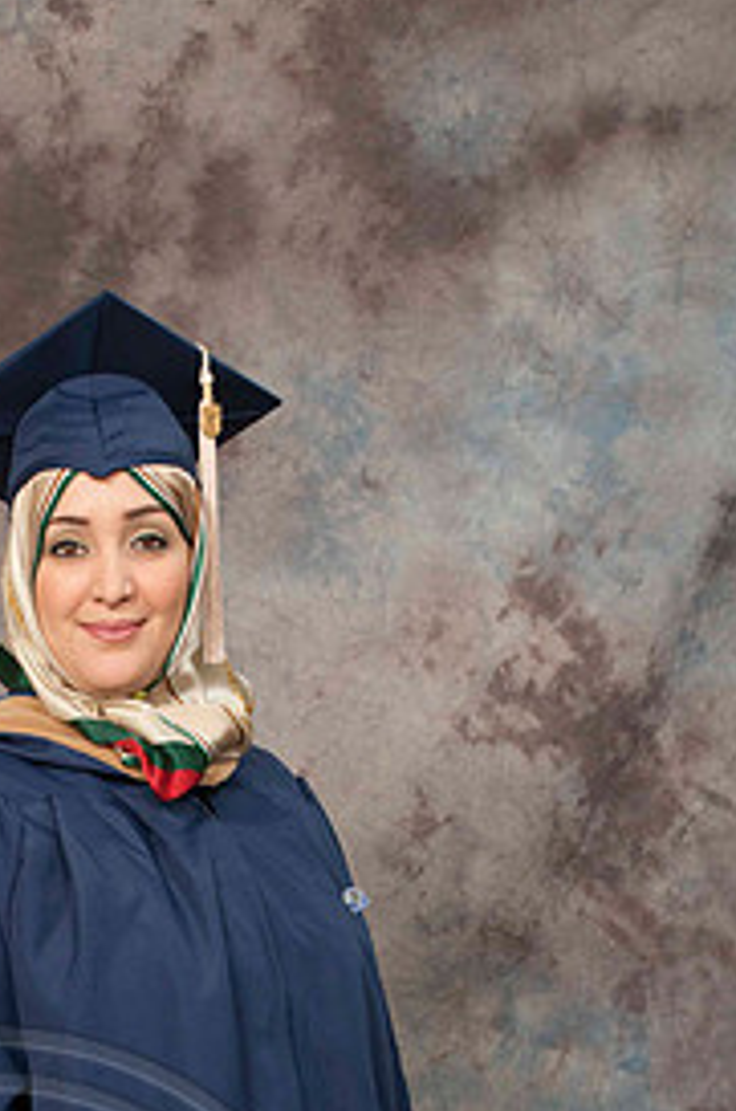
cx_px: 152
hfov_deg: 14.4
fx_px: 2893
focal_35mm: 94
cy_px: 895
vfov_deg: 21.4
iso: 200
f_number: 5.6
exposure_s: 1/100
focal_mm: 38
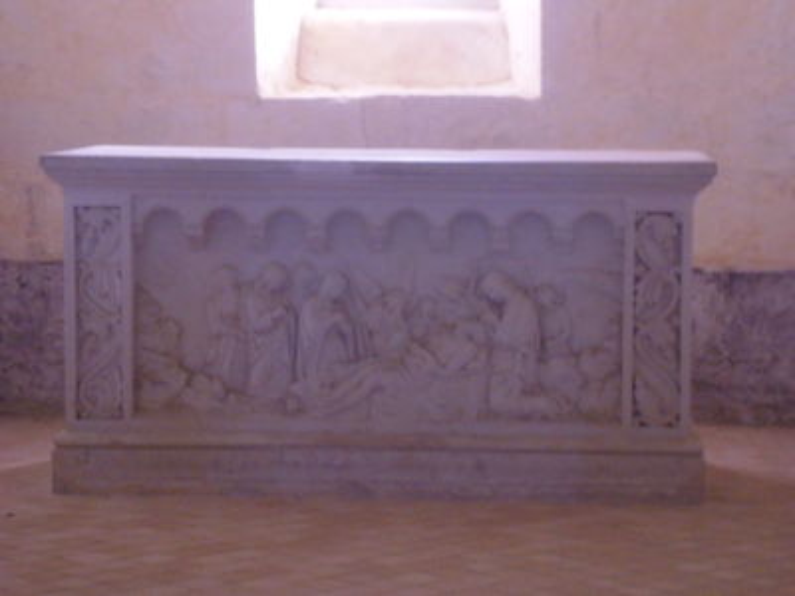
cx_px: 398
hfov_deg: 17.6
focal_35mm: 112
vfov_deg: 13.2
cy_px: 298
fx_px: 2572
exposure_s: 1/6
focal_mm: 18.6
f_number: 5.9
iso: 400
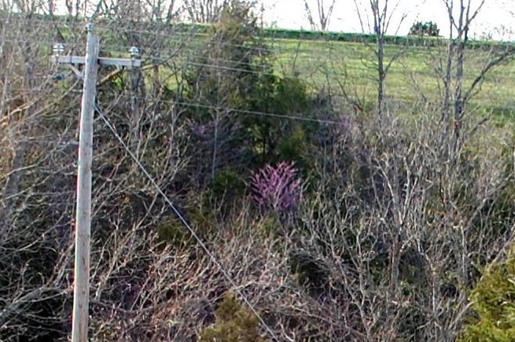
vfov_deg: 8.1
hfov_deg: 12.4
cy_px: 524
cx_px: 410
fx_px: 2357
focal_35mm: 165
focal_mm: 24
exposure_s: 1/125
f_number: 5.6
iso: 200
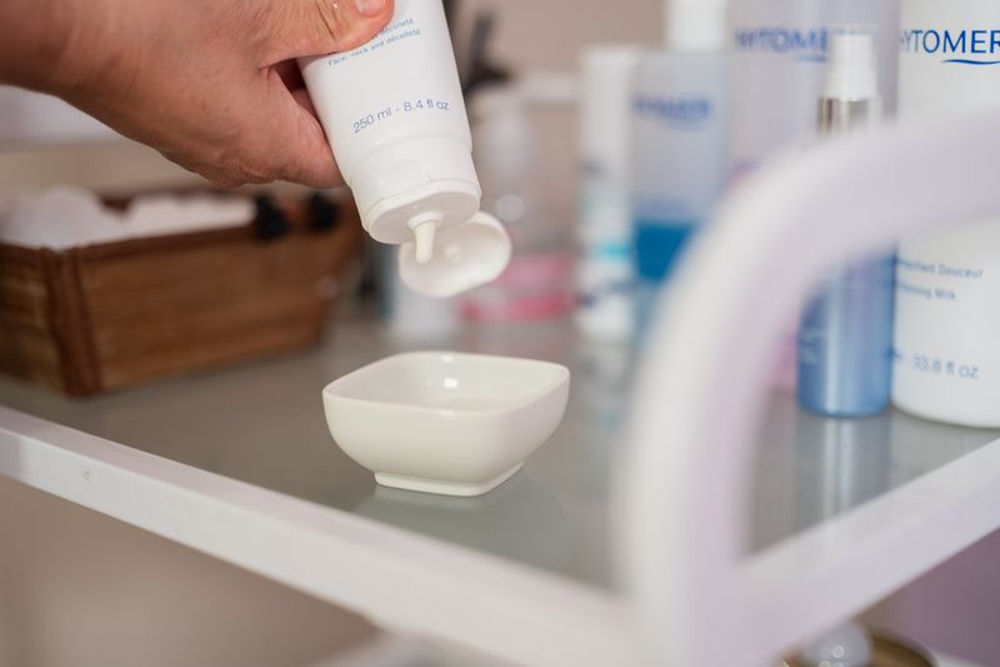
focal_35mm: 52
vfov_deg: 25.8
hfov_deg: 38.0
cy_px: 334
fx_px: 1453
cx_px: 500
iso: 250
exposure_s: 1/200
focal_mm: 50
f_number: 1.4
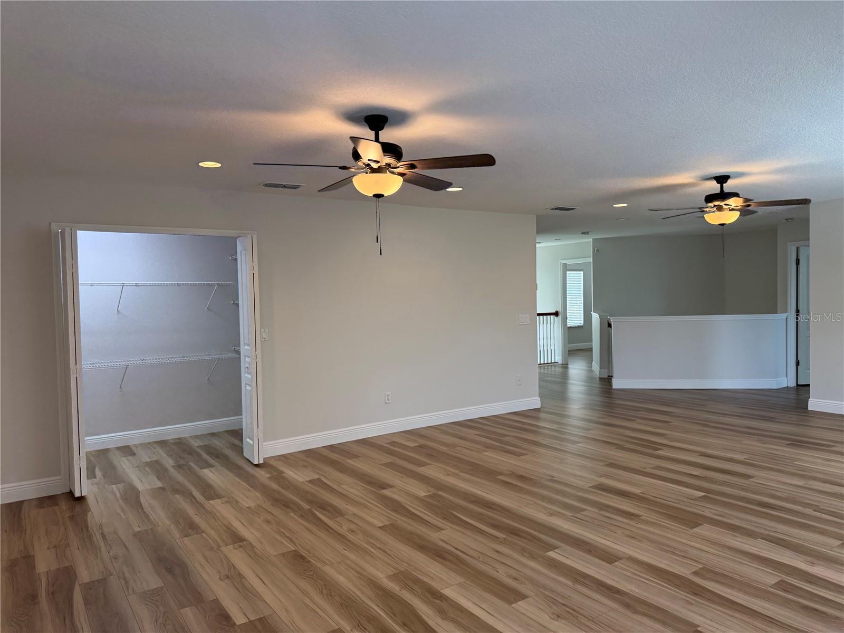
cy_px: 316
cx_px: 422
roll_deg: +0.8
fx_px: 585
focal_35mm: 24
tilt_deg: -1.8
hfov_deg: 71.6
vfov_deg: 56.8
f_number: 1.78
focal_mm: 6.76
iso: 160
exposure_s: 1/197
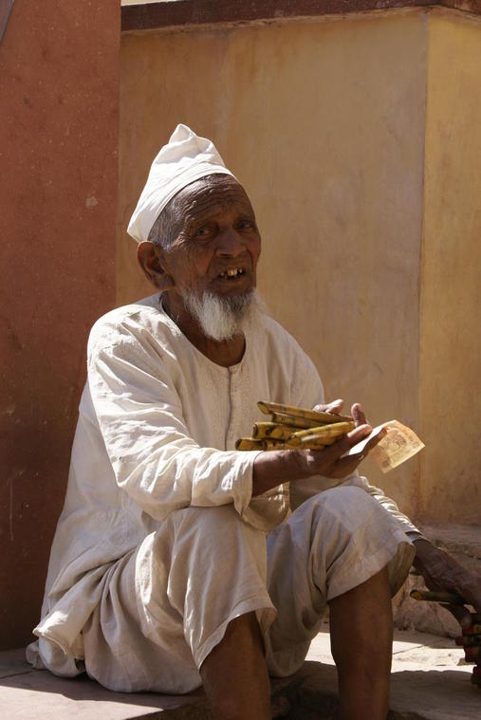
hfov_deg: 13.1
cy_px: 360
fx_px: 2101
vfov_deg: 19.4
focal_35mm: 105
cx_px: 240
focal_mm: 70
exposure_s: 1/200
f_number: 9
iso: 100
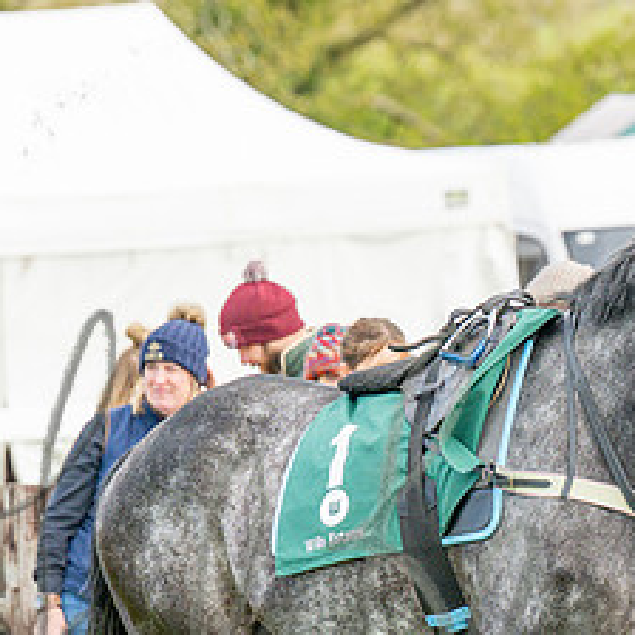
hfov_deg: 3.4
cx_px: 636
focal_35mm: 517
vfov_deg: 3.4
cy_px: 524
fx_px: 10730
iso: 400
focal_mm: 135
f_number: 4
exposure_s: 1/1250
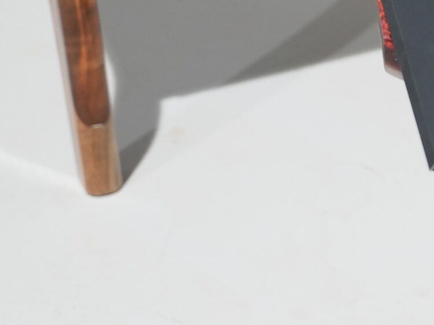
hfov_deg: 11.8
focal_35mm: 158
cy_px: 148
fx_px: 1981
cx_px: 696
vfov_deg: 9.4
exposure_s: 1/20
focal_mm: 48
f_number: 4
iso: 1600
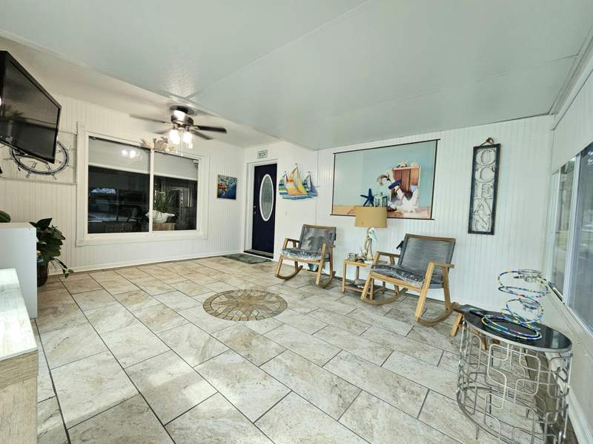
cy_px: 222
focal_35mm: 13
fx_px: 223
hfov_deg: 106.2
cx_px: 296
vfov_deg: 89.9
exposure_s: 1/60.2
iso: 160
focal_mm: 2.2
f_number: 2.2
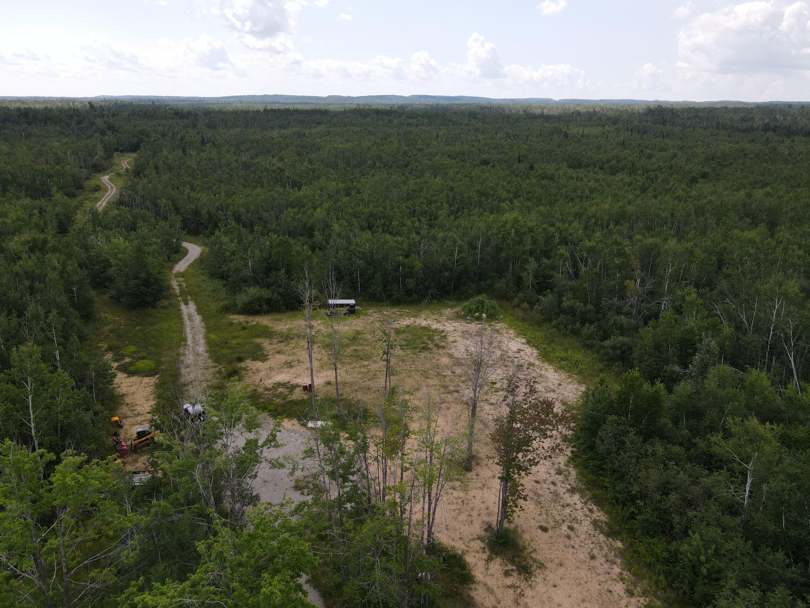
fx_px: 562
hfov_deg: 71.6
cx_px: 405
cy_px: 304
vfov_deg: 56.8
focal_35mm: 24
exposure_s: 1/500
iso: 100
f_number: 2.8
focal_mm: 4.5
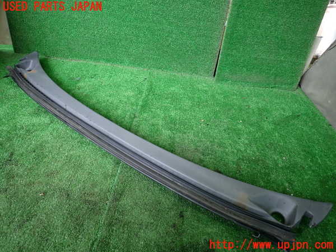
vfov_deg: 54.9
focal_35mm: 25
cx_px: 168
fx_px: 243
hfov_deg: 69.4
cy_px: 126
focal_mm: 4.5
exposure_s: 1/30
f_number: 2
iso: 200
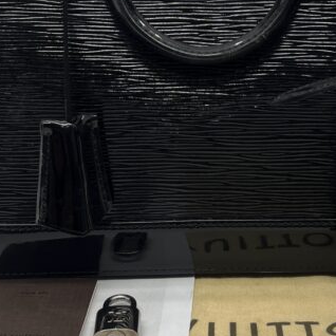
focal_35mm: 74
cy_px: 52
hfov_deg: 23.3
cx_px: 204
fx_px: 813
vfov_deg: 22.9
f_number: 1.5
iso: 40
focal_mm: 5.7
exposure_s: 1/165
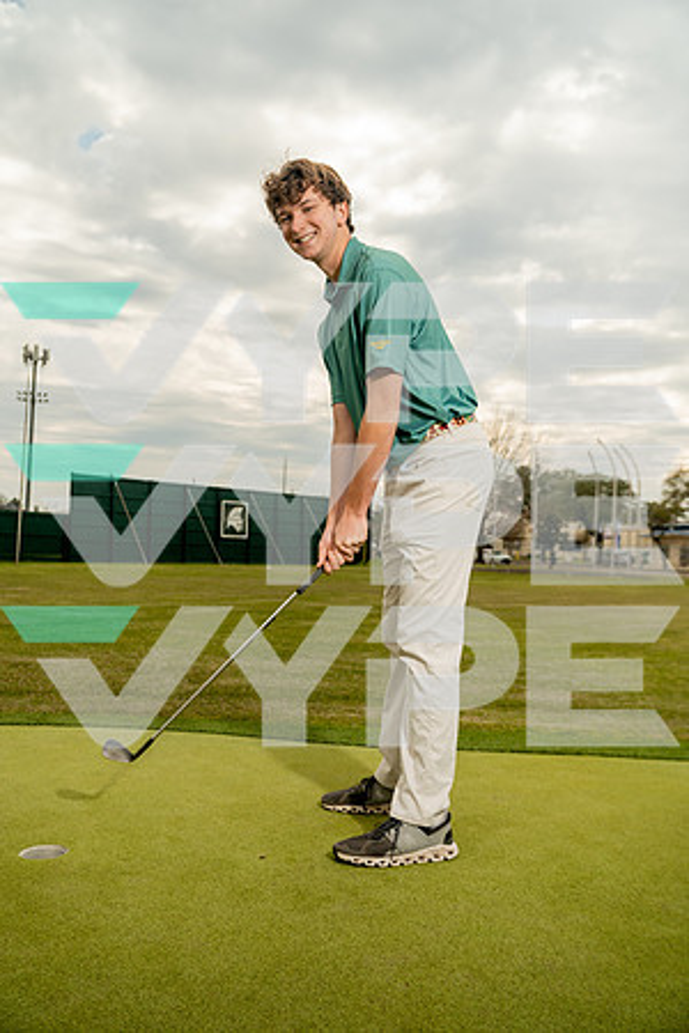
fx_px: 919
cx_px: 344
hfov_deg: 41.1
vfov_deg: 58.7
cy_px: 516
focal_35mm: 32
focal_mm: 32
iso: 250
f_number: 4.5
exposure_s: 1/250
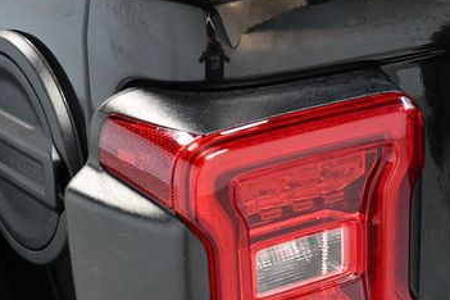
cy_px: 256
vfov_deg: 14.6
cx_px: 262
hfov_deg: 21.9
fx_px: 1162
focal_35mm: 93
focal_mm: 34
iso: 3600
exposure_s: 1/60
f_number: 4.2
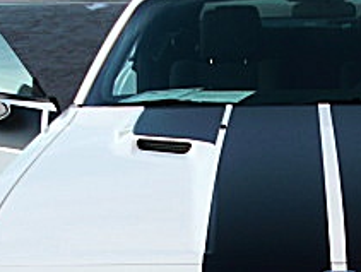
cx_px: 317
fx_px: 1139
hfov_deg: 17.8
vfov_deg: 13.5
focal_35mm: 109
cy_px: 267
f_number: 2.8
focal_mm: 6.3
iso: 50
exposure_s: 1/80
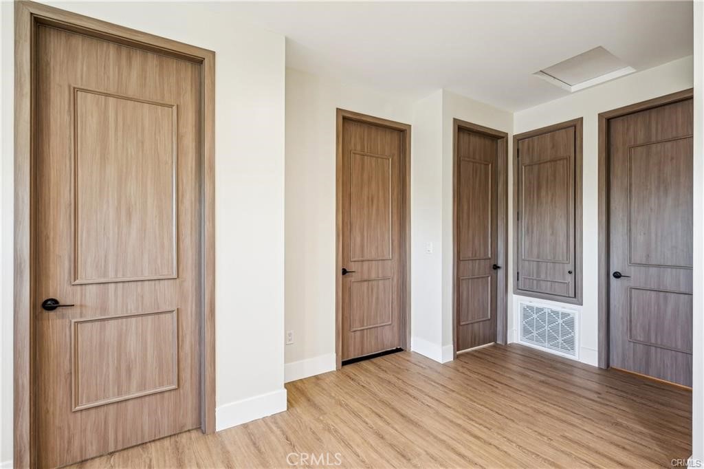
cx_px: 352
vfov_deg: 73.7
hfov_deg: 96.8
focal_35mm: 16
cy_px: 234
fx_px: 313
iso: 160
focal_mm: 10.5
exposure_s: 1/3.33
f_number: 8
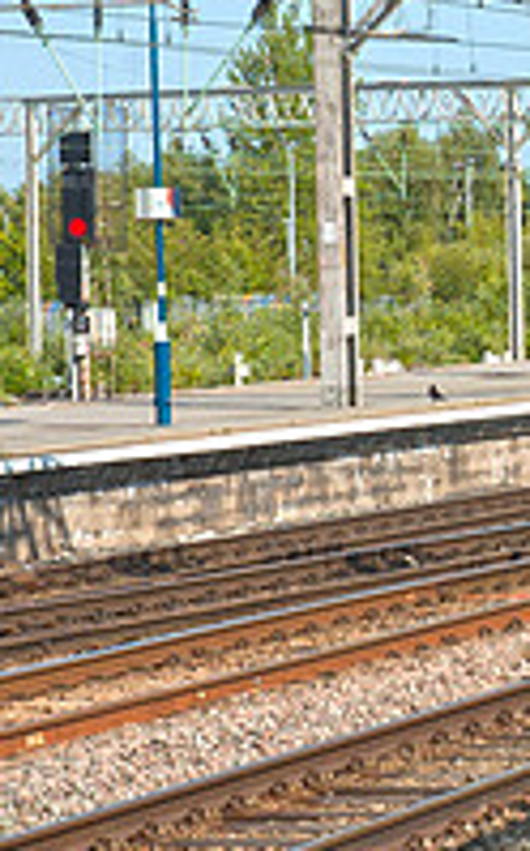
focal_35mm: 196
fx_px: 4540
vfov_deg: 10.7
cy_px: 220
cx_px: 1137
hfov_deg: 6.4
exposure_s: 1/320
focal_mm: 44
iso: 200
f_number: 9
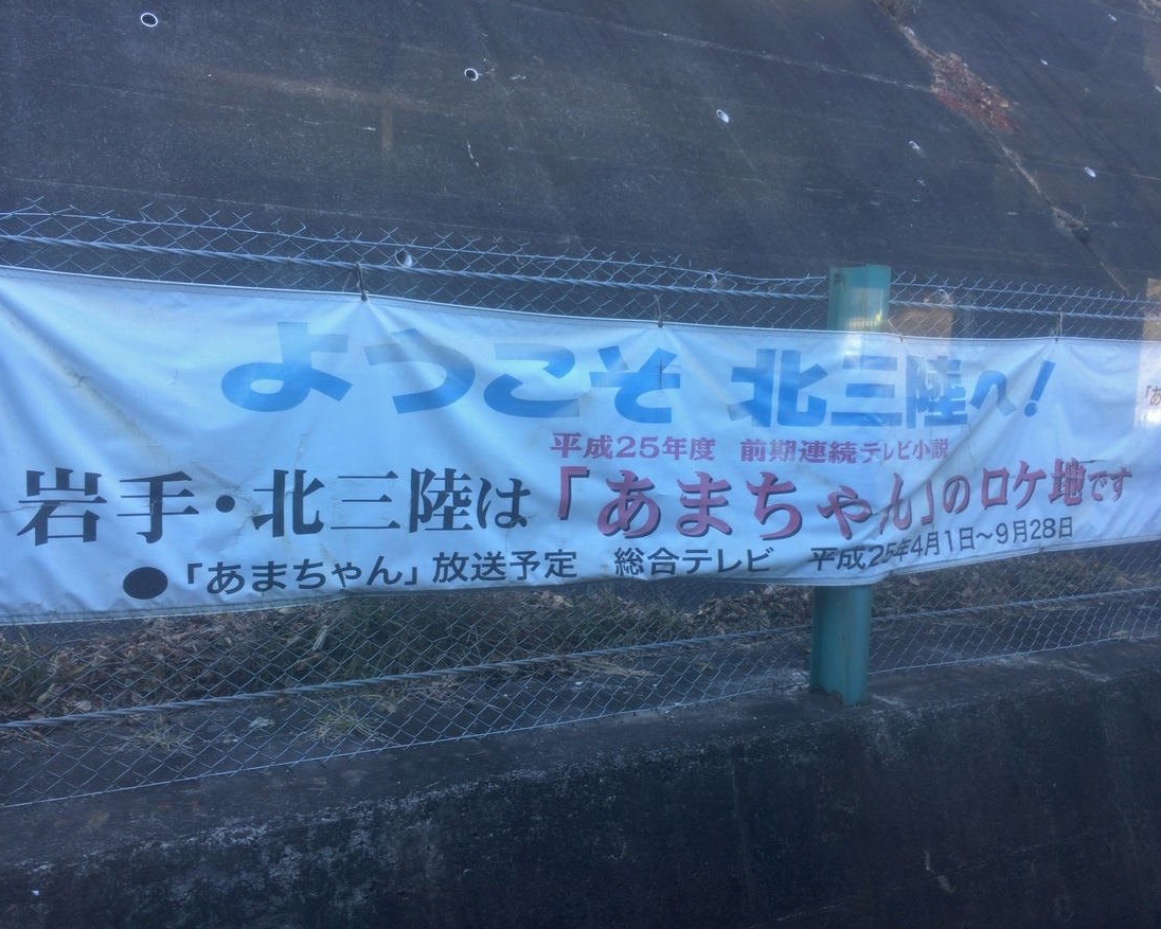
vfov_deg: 47.1
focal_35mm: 31
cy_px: 475
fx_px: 1065
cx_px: 582
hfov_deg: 57.2
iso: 25
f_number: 2.2
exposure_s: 1/58
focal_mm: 4.15
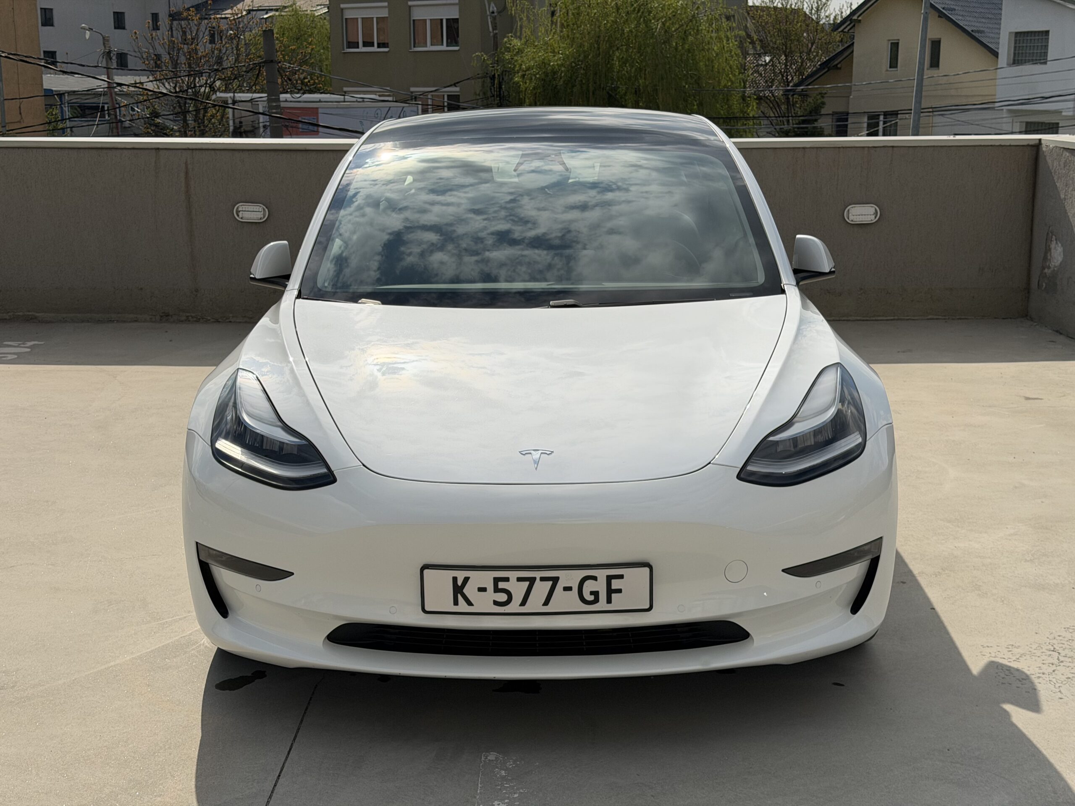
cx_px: 538
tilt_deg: -12.0
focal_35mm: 48
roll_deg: +0.4
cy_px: 403
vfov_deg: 30.3
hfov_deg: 39.7
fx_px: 1491
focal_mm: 6.76
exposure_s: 1/13333
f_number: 1.78
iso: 64
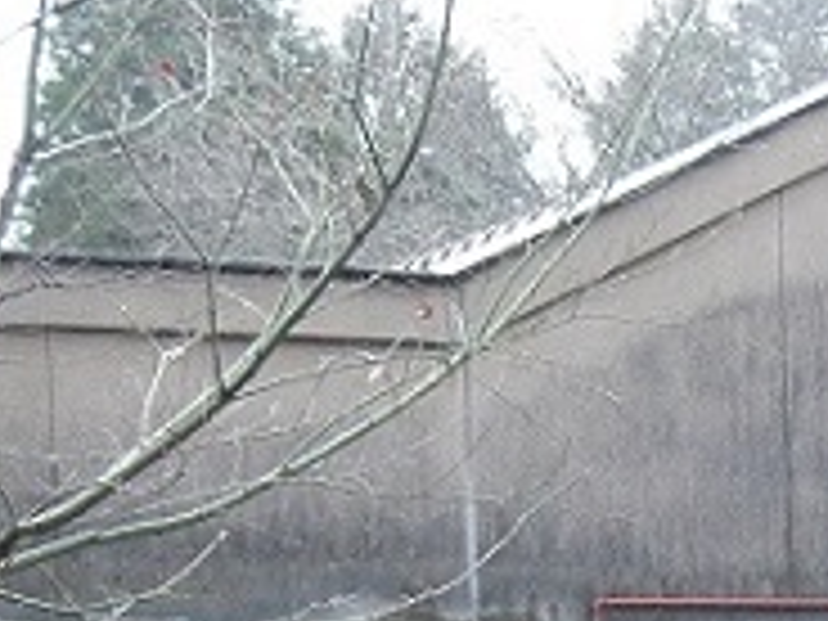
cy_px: 945
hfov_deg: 15.5
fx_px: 2918
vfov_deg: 11.6
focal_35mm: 122
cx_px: 1004
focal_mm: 7.9
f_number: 2.8
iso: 200
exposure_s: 1/100
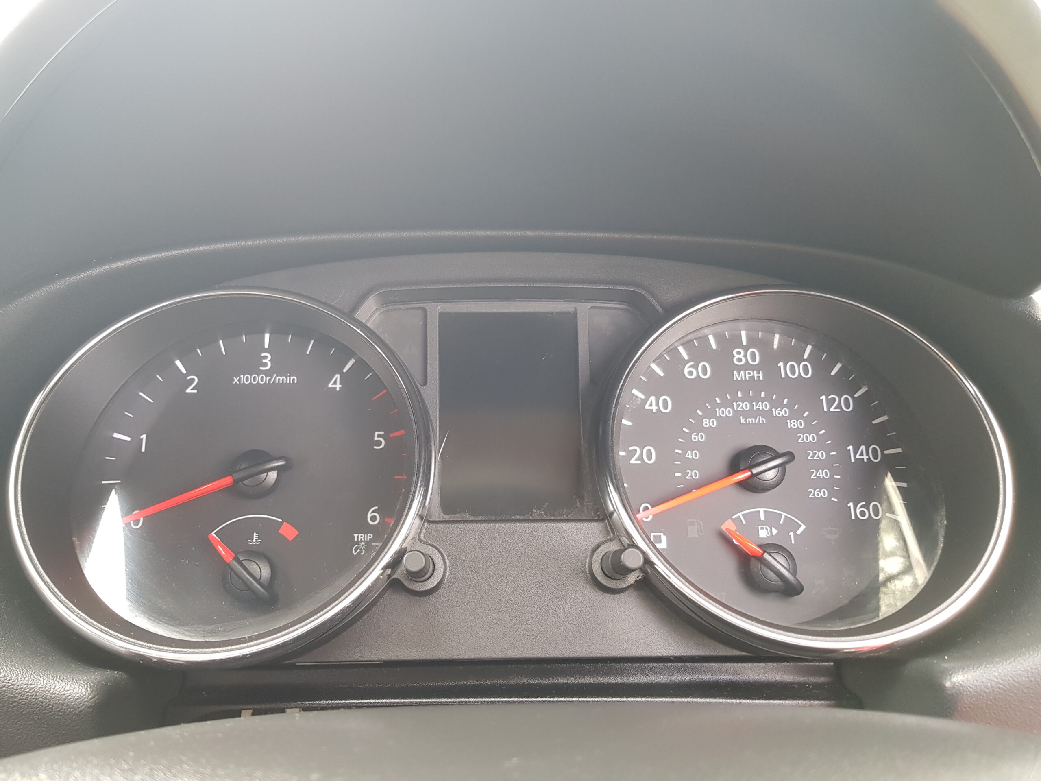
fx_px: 782
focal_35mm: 26
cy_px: 390
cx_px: 520
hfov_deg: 67.3
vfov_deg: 53.1
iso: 100
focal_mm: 4.2
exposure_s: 1/50
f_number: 1.7
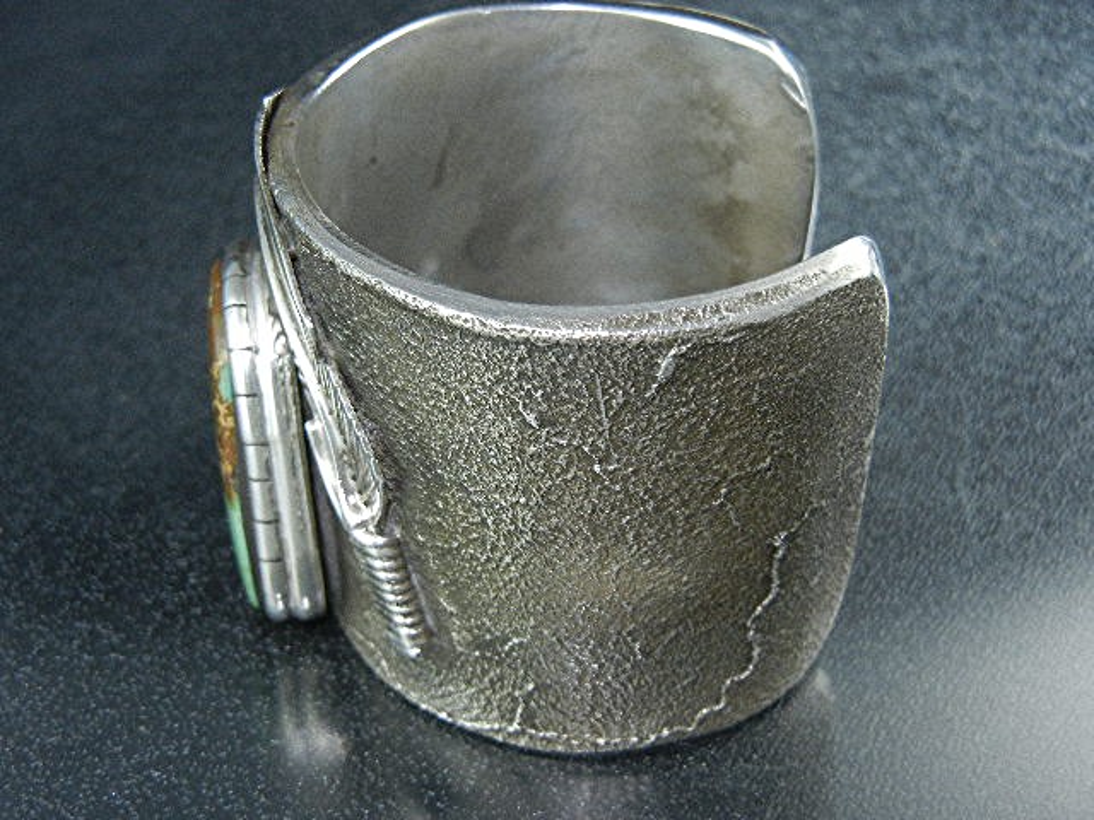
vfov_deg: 24.8
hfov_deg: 32.7
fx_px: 1865
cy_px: 410
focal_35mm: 59
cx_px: 547
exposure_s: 1/30
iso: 294
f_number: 4
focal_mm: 10.6
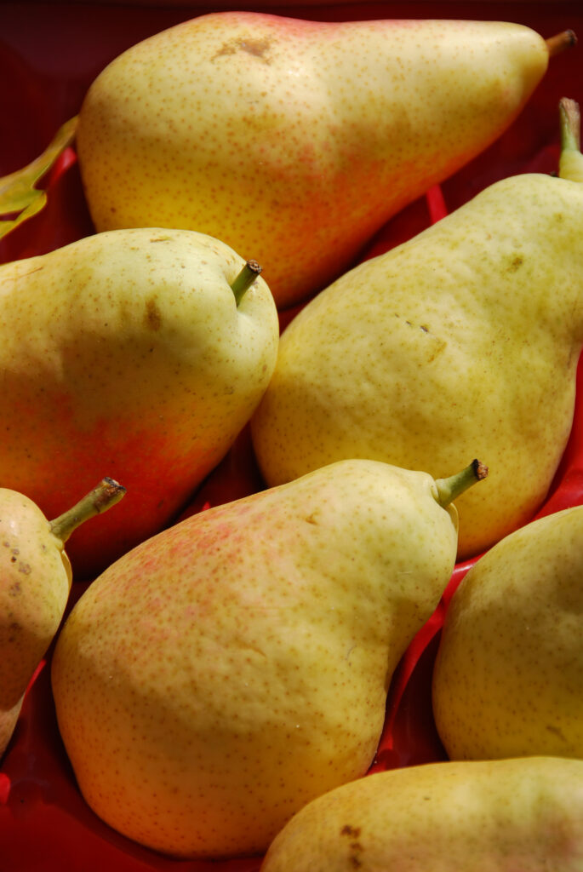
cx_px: 292
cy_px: 436
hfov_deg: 5.4
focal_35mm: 255
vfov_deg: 8.1
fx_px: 6179
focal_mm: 170
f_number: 8
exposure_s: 1/400
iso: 100
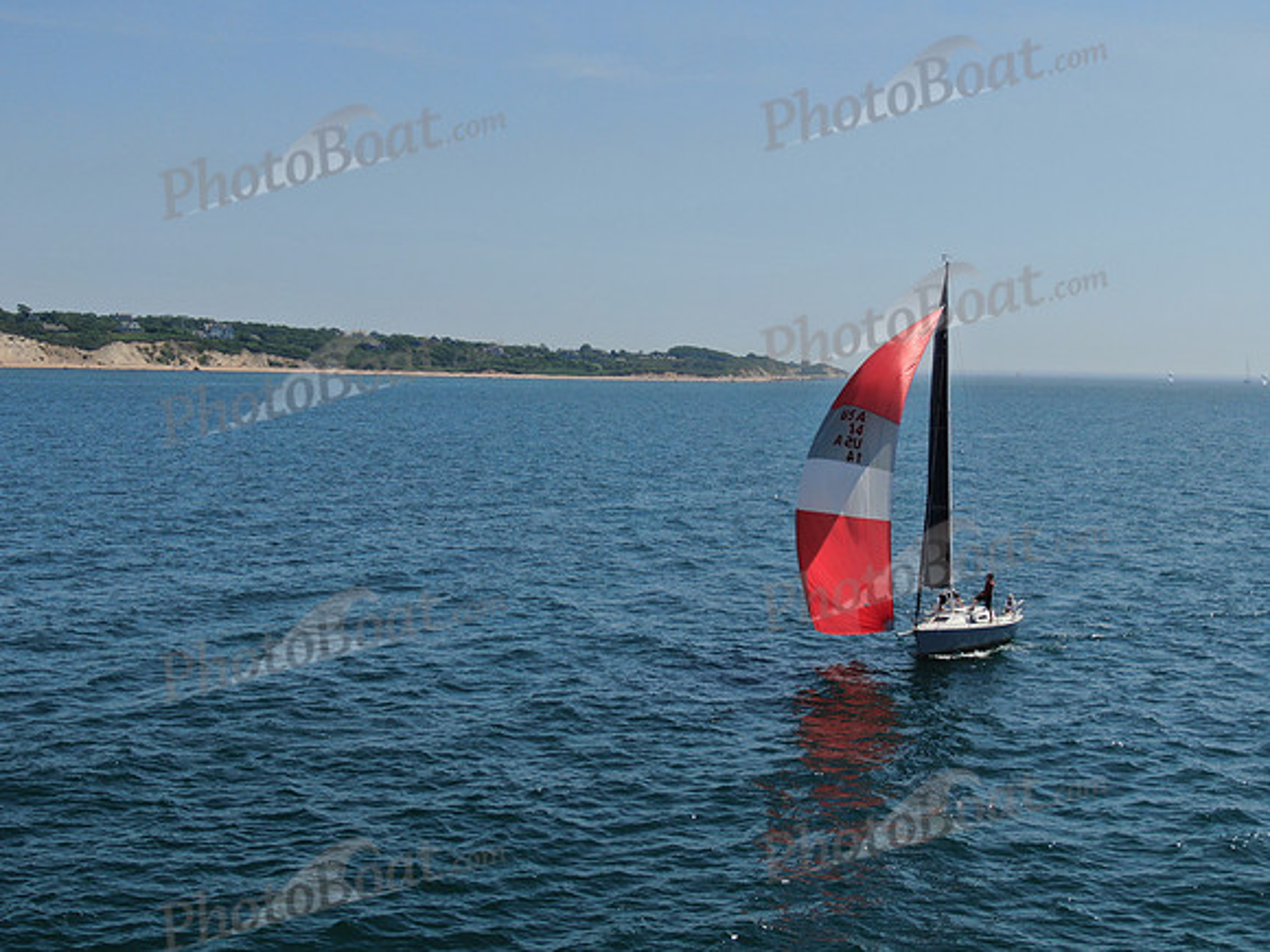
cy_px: 476
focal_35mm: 48
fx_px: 1761
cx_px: 635
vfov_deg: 30.3
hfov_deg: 39.7
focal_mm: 8.6
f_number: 3.8
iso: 100
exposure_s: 1/1250
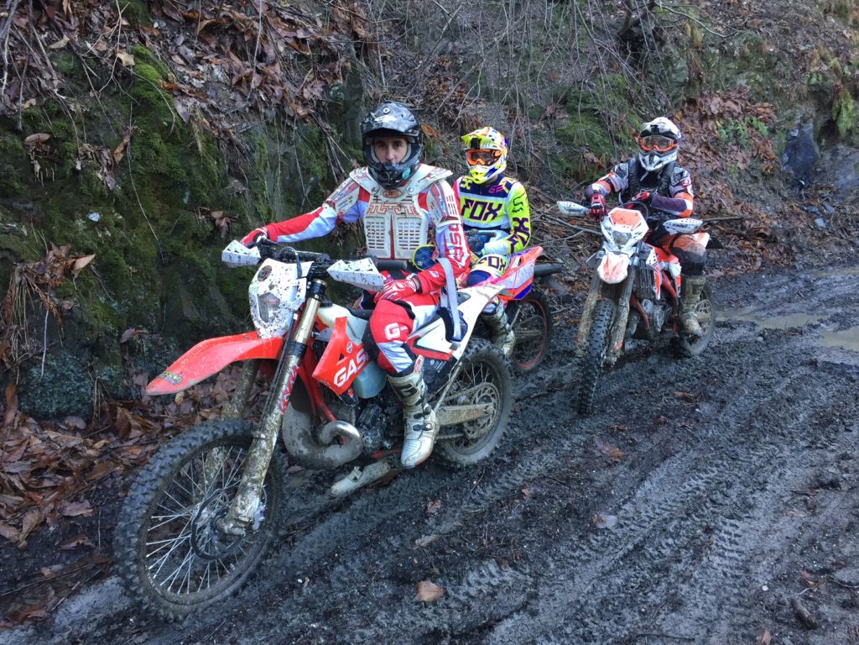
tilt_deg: -11.0
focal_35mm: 29
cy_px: 322
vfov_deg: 48.2
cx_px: 430
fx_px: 720
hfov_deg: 61.7
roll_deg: +0.6
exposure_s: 1/33
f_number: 2.2
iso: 32
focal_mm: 4.15
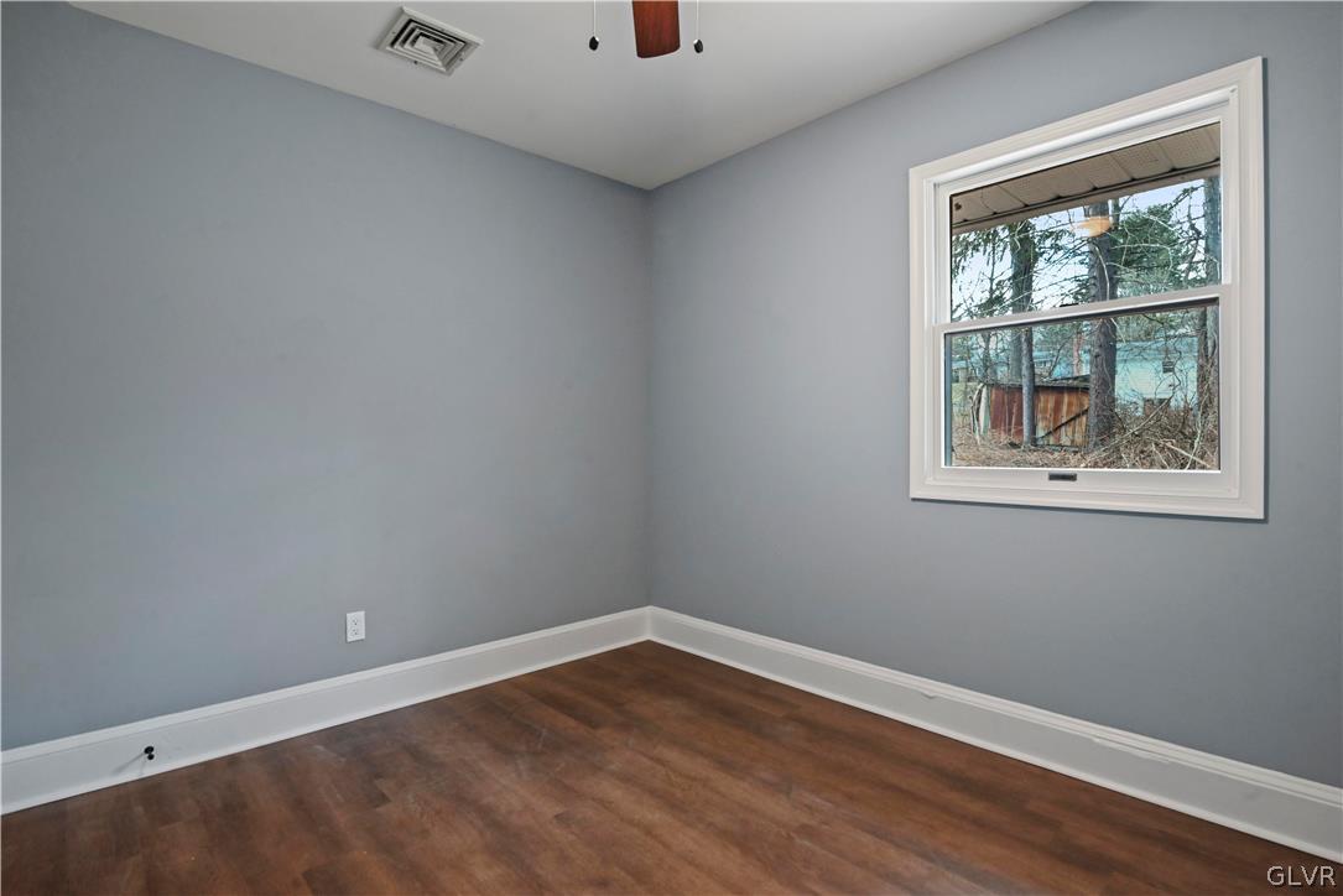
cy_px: 448
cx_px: 672
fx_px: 634
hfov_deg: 93.3
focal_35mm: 17
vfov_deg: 70.5
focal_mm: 17
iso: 1600
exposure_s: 1/5
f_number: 8
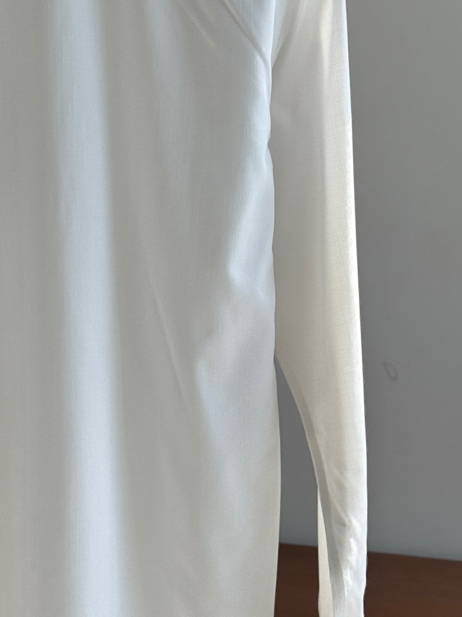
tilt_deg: -3.4
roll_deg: -0.4
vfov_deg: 19.5
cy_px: 160
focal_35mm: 100
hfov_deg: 14.7
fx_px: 1780
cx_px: 59
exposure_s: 1/693
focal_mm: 6.76
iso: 64
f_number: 1.78
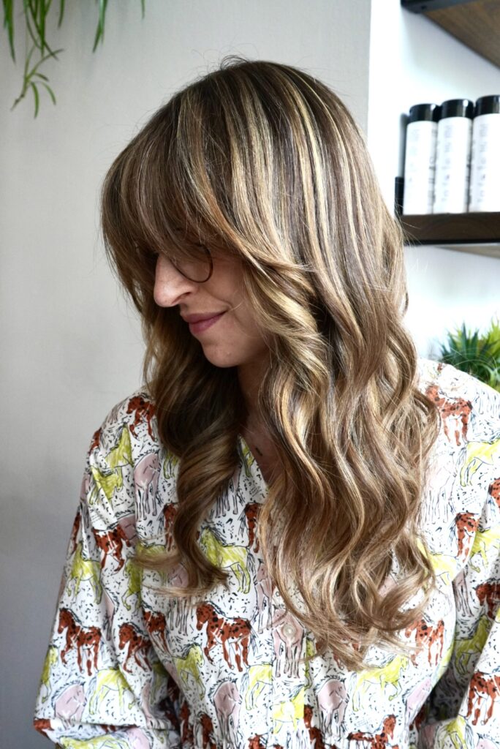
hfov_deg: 36.9
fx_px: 749
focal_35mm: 36
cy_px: 374
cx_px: 250
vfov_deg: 53.1
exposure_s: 1/80
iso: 1000
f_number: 5.6
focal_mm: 24
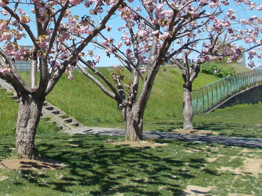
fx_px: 401
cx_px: 36
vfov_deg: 26.4
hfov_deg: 34.5
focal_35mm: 53
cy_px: 12
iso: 80
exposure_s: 1/800
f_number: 3.2
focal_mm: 4.6
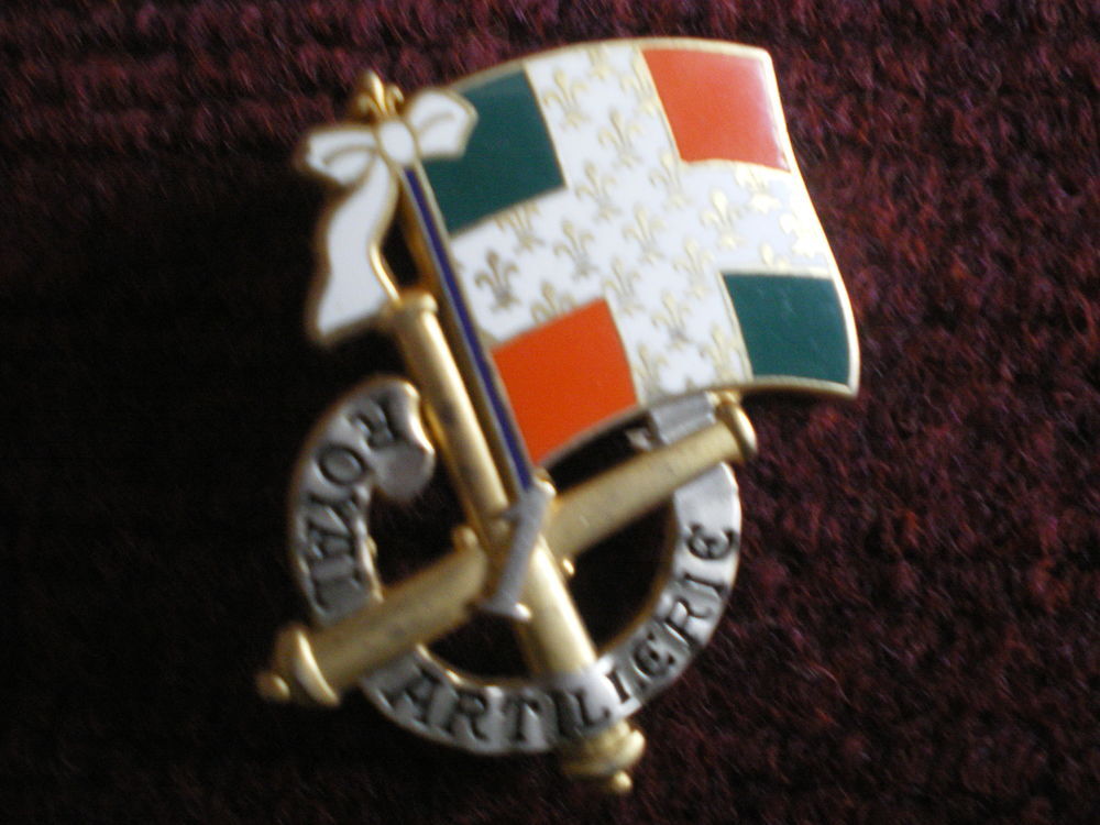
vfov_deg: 37.7
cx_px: 550
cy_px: 412
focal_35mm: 38
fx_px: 1208
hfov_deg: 49.0
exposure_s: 1/15
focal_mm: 6.3
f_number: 3.1
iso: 400
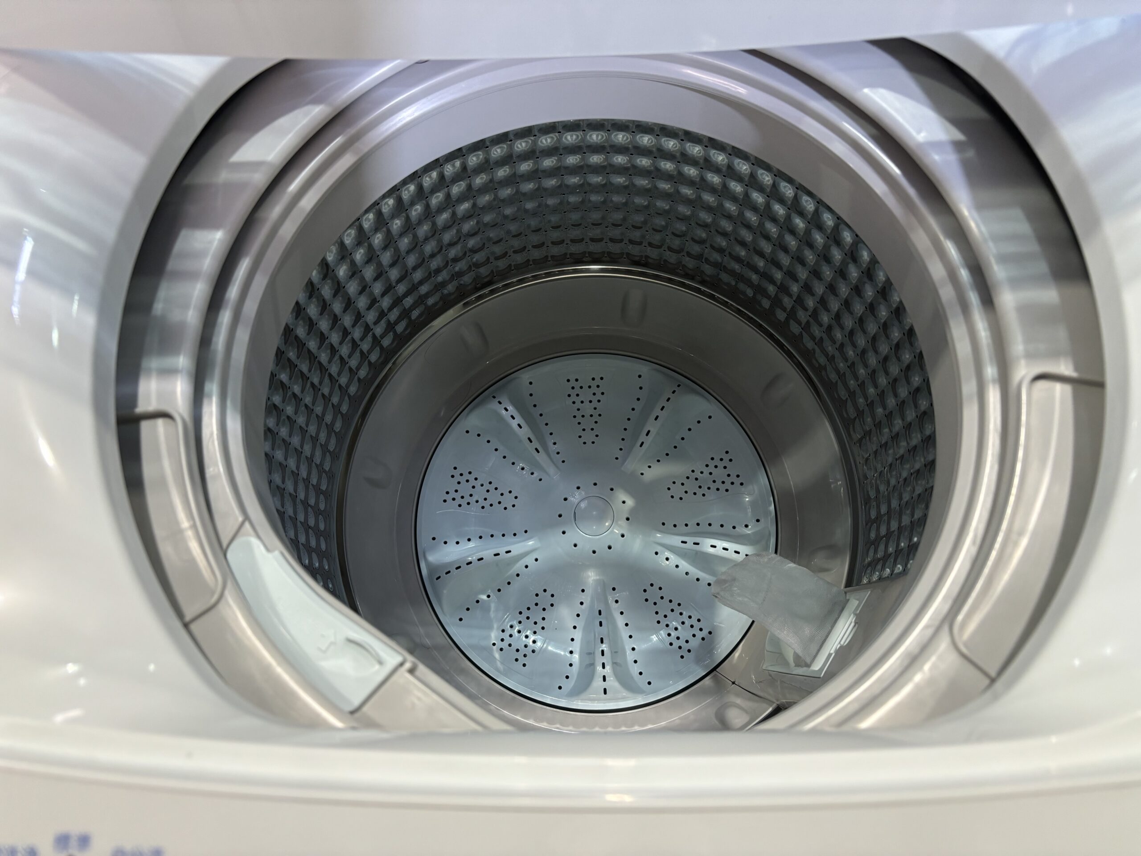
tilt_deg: -72.8
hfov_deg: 67.3
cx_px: 570
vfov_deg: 53.1
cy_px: 428
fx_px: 857
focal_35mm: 26
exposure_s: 1/50
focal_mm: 5.96
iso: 125
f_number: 1.6
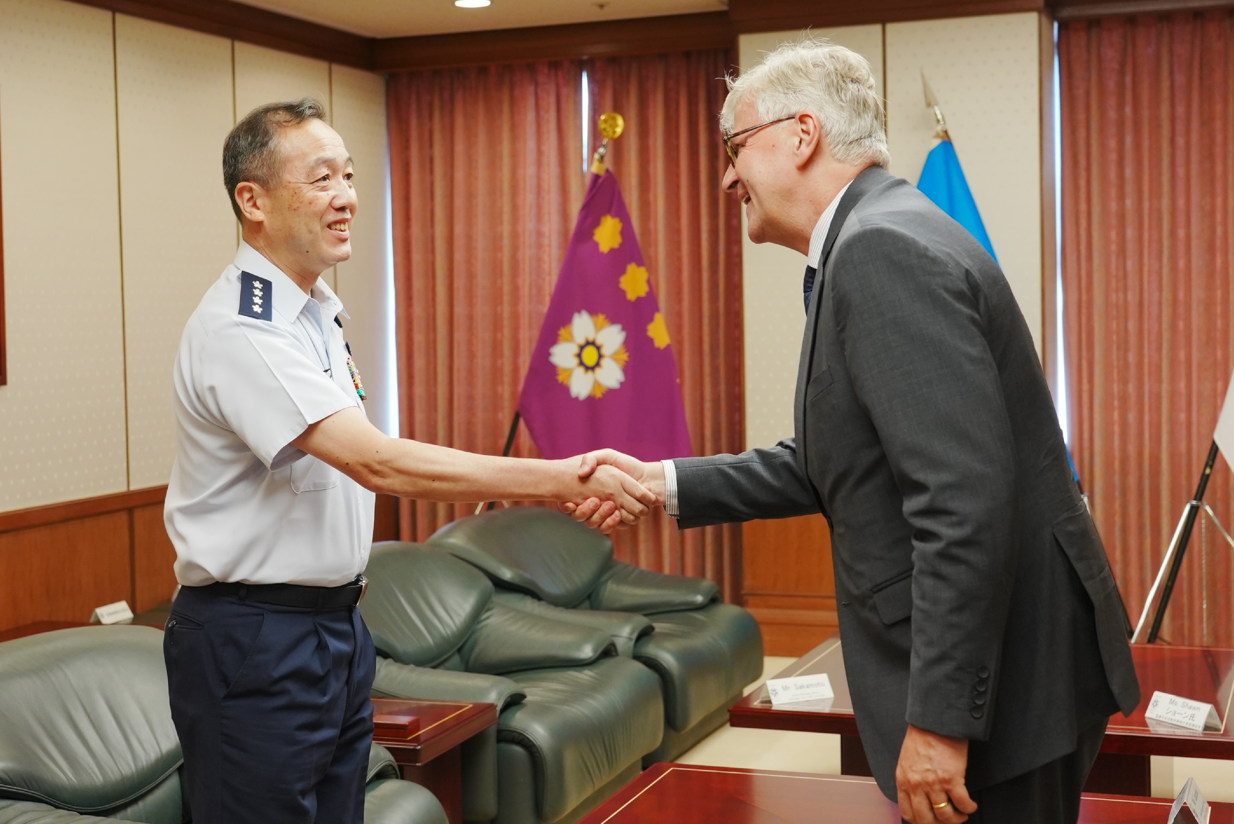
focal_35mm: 44
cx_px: 617
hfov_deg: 44.5
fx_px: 1509
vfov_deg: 30.6
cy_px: 412
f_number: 4.5
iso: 2500
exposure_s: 1/200
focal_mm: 44
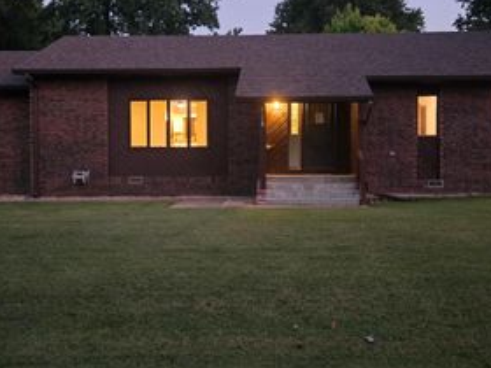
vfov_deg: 35.0
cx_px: 237
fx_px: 582
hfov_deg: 45.8
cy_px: 152
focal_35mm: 41
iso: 1600
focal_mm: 5.4
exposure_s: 1/30
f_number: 1.8
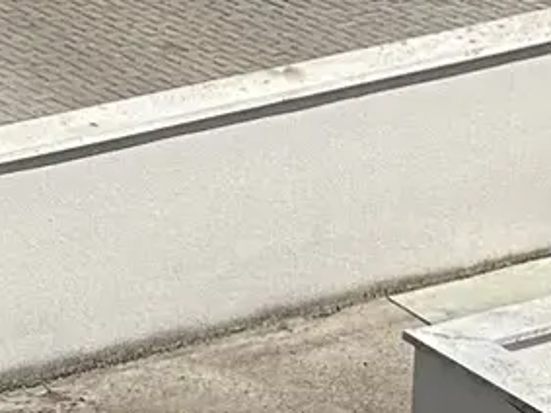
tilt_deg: -28.6
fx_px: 5982
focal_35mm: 376
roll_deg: -3.1
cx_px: 345
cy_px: 921
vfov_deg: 3.9
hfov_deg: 5.3
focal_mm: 6
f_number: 2
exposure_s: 1/1653
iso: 20
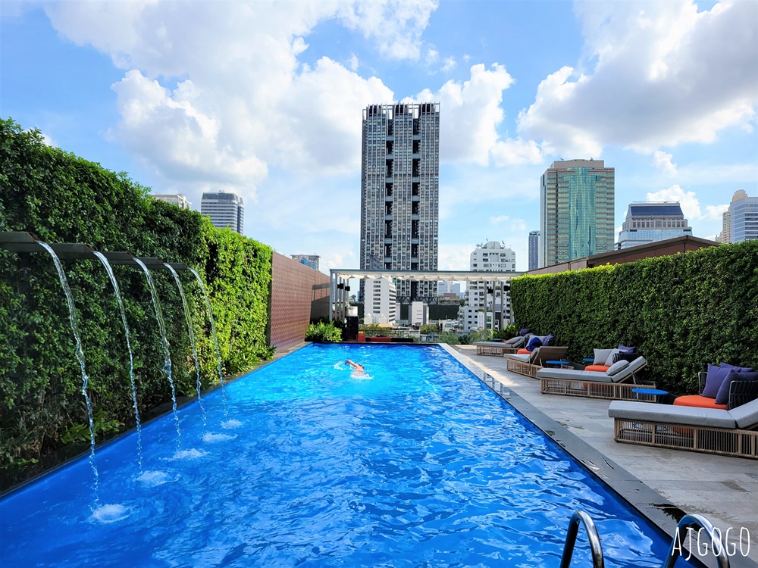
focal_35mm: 26
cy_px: 284
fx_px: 569
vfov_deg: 53.1
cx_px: 379
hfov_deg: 67.3
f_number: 1.8
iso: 40
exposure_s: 1/2240
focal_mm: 5.4
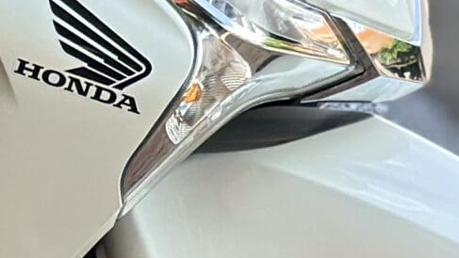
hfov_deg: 7.7
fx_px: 3347
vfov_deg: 4.4
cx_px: -219
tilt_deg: -18.0
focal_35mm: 275
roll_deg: +2.3
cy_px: 305
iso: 80
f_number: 1.78
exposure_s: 1/1289
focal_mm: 6.86
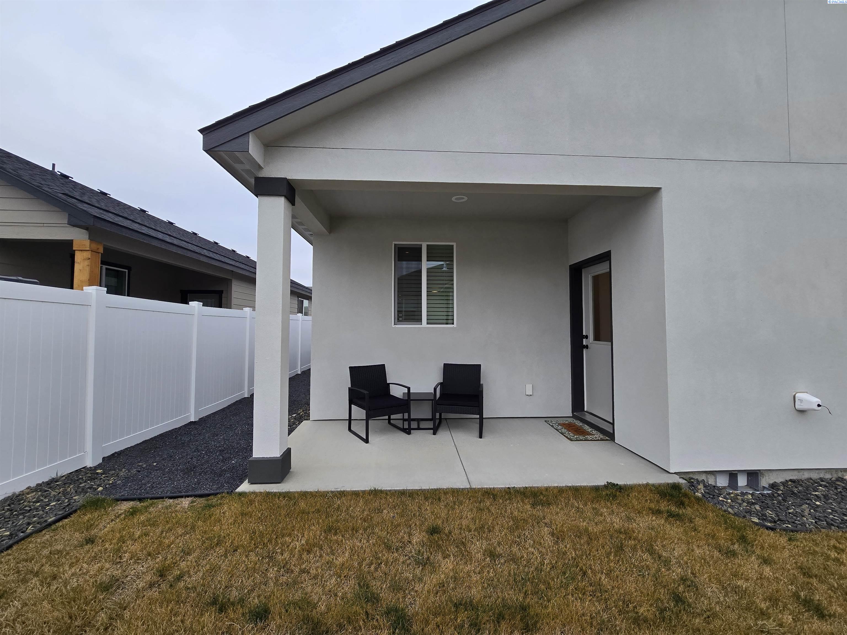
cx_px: 424
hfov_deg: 106.2
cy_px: 318
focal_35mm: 13
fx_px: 318
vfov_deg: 89.9
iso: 50
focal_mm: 2.2
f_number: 2.2
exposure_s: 1/443
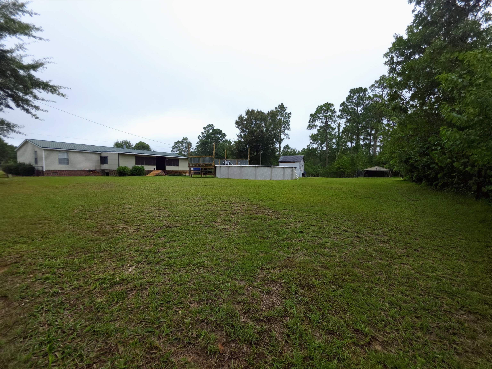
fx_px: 185
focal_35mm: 13
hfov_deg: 106.2
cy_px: 184
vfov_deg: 89.9
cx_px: 246
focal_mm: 2.2
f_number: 1.9
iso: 16
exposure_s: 1/212
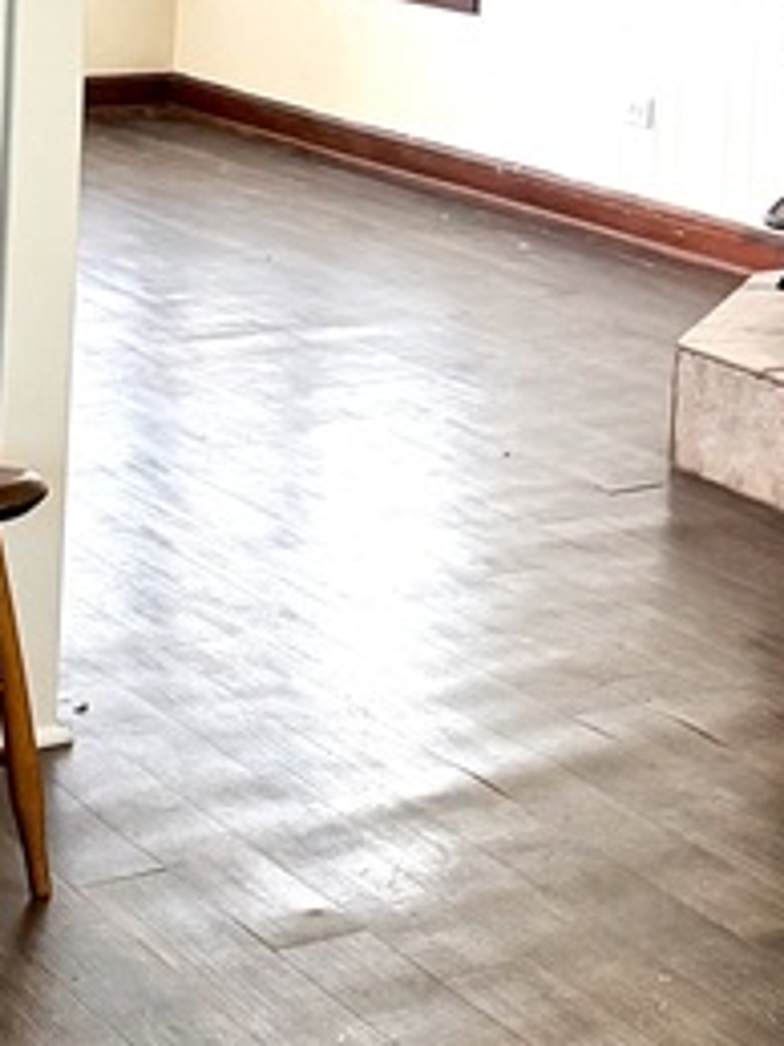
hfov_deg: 14.1
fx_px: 3022
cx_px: 1059
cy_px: -101
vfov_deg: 18.9
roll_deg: -2.4
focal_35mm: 100
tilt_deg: -3.3
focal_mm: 6.76
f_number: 1.78
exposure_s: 1/60
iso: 320
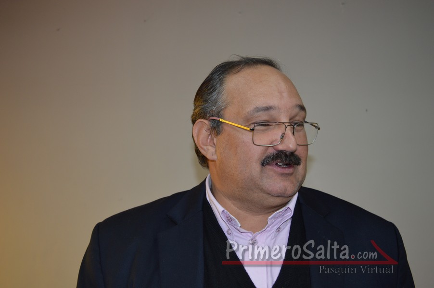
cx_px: 217
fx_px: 488
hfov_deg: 48.0
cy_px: 144
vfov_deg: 33.0
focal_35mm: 40
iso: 400
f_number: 4
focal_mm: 27
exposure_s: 1/60
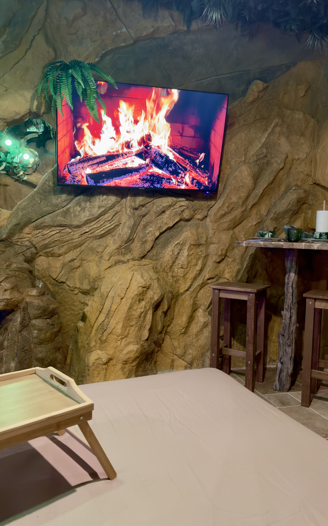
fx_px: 372
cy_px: 258
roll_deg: -1.7
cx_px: 155
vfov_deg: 70.4
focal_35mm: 26
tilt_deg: -3.4
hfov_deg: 47.6
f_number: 1.78
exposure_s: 1/25
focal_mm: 6.76
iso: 500
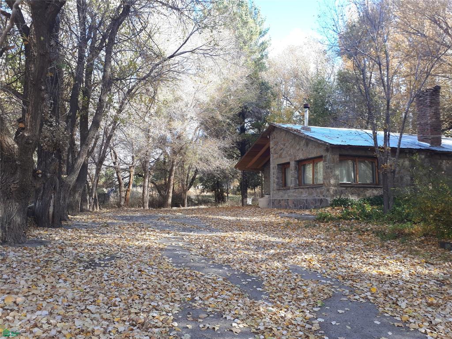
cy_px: 170
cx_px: 226
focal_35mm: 27
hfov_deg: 65.3
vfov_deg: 51.4
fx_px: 353
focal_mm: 3.6
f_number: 1.9
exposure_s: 1/138
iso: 40
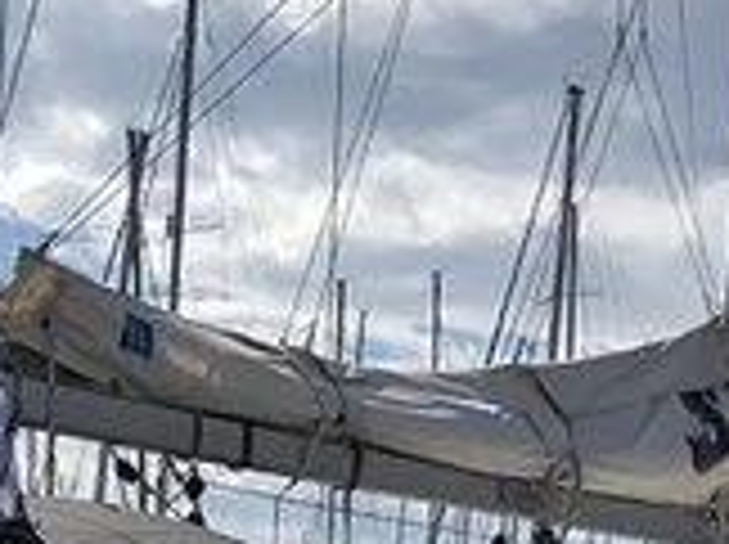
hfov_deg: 18.8
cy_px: 850
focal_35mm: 104
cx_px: 184
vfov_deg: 13.3
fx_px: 2187
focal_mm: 3.99
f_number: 1.8
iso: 25
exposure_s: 1/4049
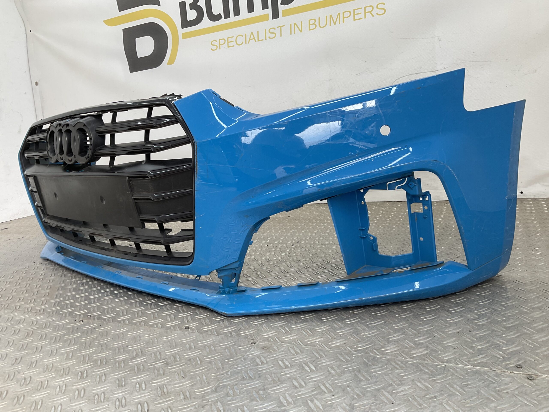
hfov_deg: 61.7
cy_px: 206
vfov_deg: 48.2
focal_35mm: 29
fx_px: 460
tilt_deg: -12.0
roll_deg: +5.1
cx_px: 274
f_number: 1.8
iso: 16
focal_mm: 3
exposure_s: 1/120
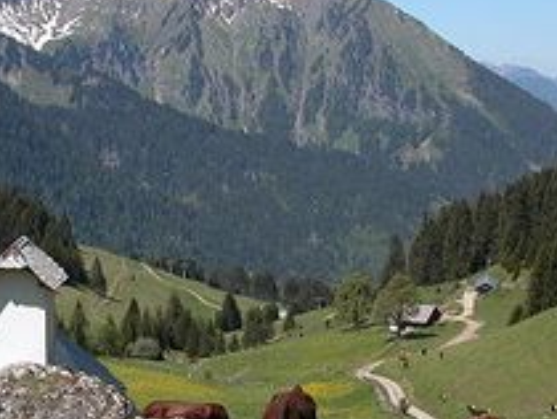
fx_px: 1289
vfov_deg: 18.5
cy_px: 183
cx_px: 159
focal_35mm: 80
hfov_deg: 24.2
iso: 100
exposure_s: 1/339
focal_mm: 8.9
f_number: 6.3
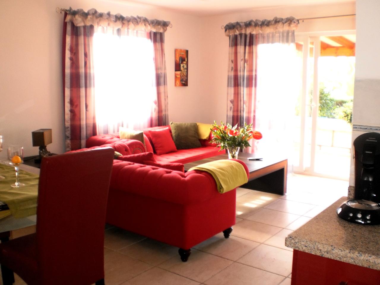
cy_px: 142
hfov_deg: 51.4
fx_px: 395
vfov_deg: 39.7
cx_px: 190
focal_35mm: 36
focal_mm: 6.3
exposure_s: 1/30
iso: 125
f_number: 3.1
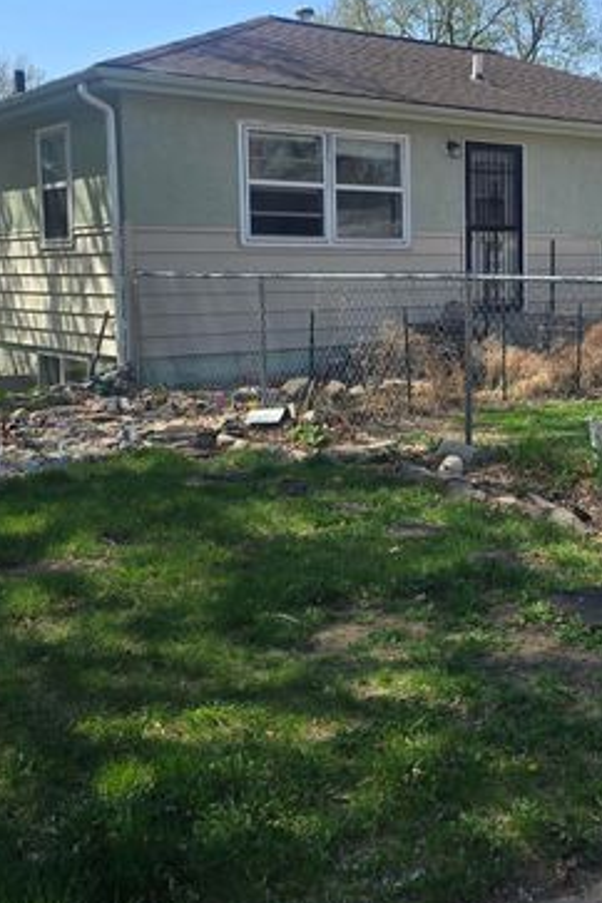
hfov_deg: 29.7
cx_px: 490
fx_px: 1104
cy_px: 337
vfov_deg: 44.1
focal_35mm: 44
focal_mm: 6.3
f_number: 1.7
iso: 12
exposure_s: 1/453
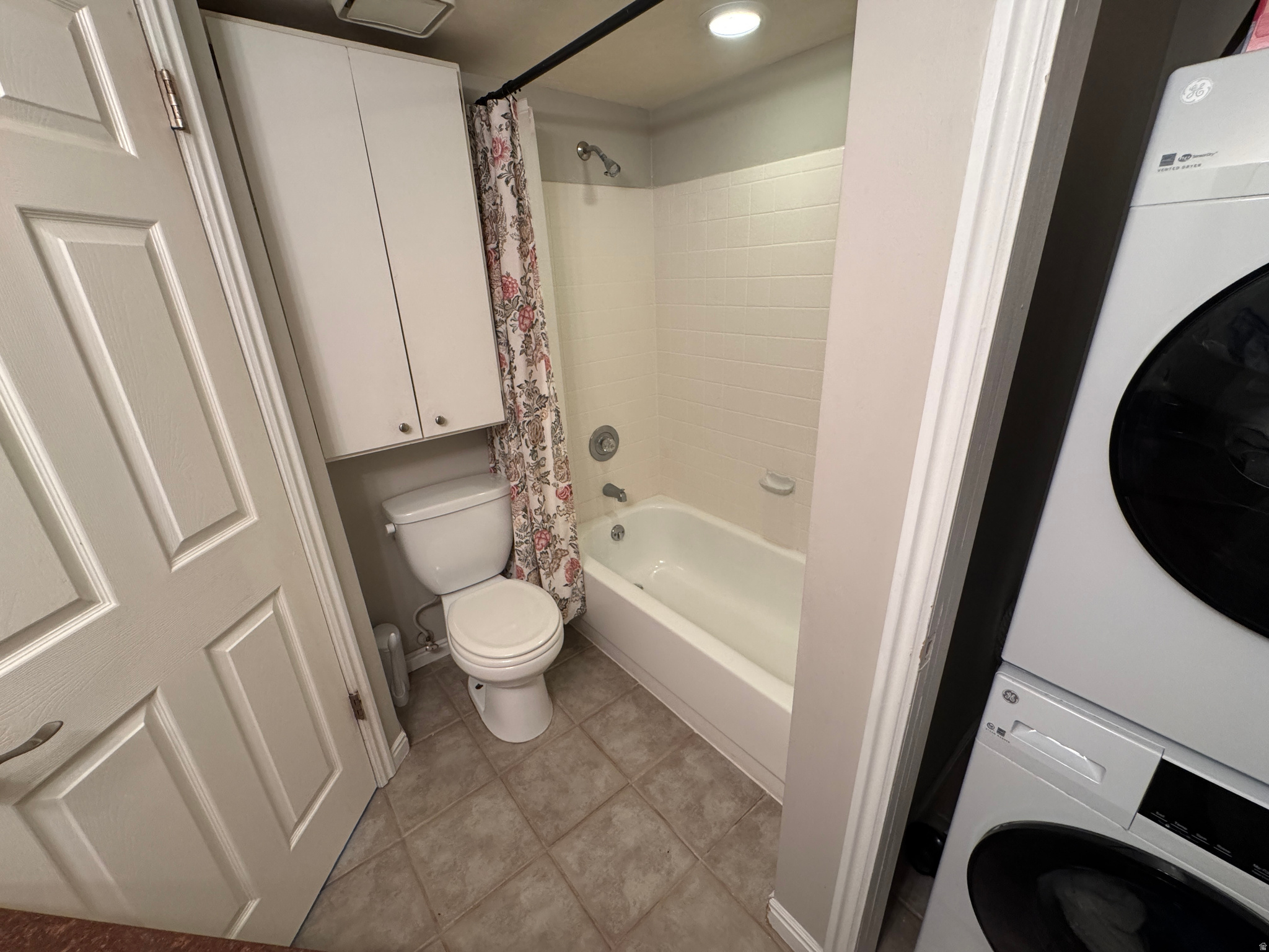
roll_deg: +1.7
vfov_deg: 85.7
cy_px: 476
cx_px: 634
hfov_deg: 102.1
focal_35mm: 14
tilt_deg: -22.2
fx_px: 513
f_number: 2.2
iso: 320
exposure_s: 1/120
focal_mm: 2.22
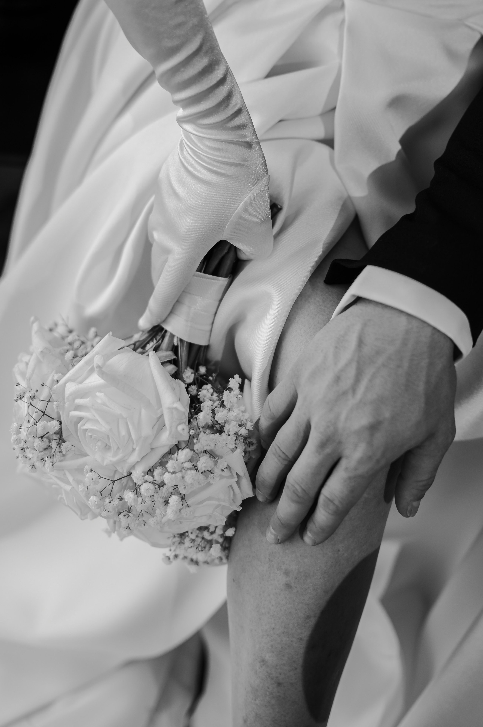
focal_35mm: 50
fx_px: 1008
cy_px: 364
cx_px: 242
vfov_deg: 39.6
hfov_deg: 27.0
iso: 160
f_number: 2
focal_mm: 50
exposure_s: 1/400
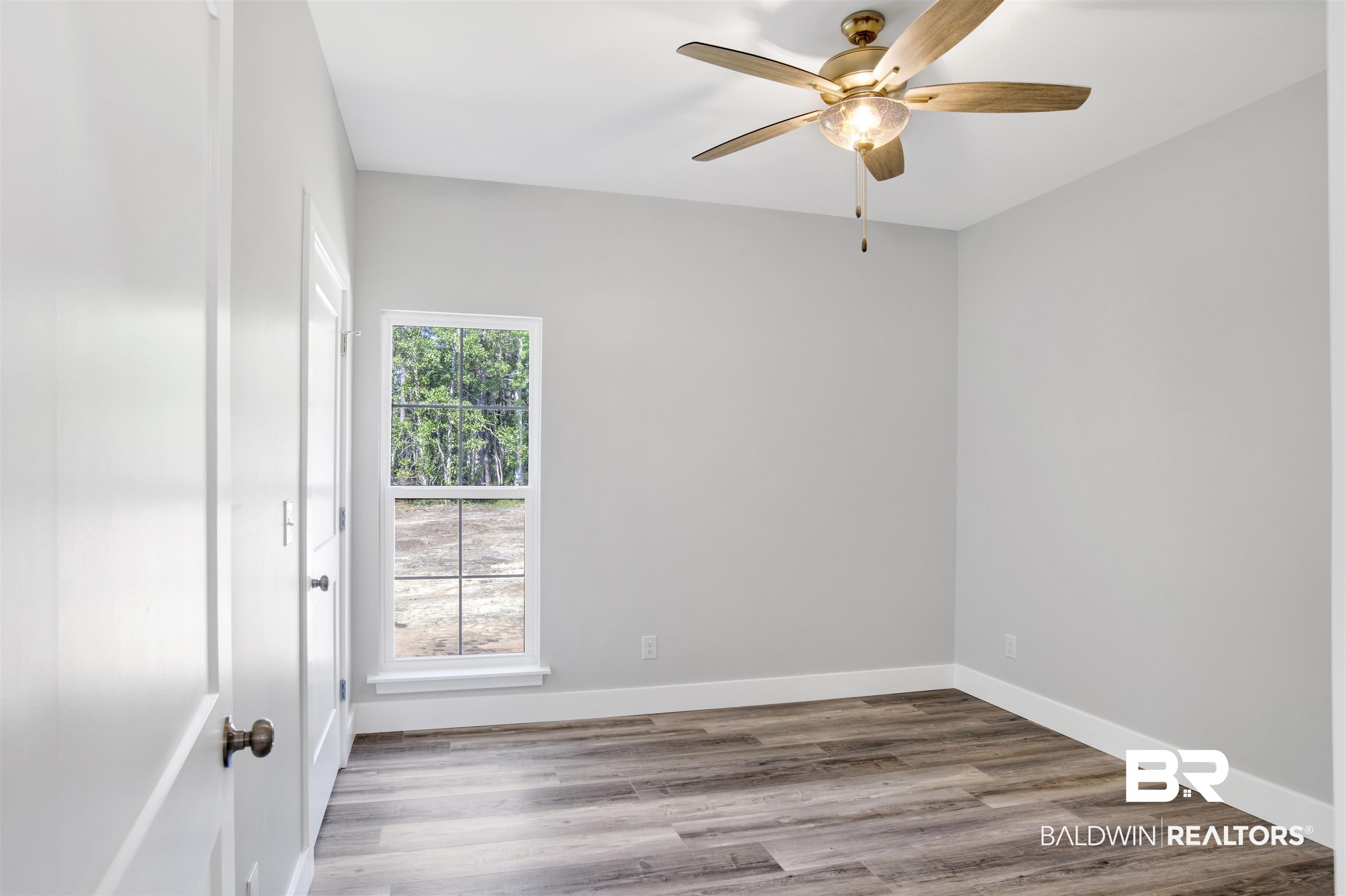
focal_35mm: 18
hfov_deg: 90.0
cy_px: 448
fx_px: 672
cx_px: 672
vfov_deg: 67.4
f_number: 11
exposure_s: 1/8
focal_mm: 18
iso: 200
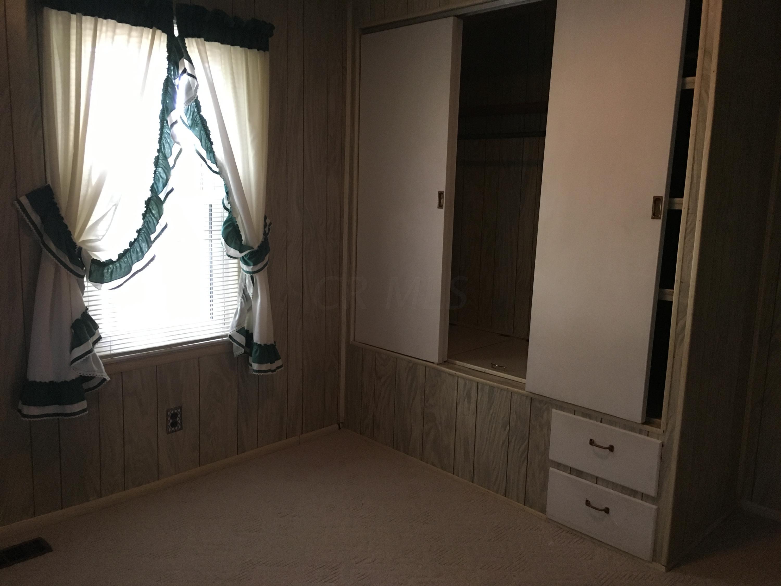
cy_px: 293
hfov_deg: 61.7
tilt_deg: -10.1
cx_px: 390
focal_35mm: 29
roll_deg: -2.1
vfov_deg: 48.2
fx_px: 654
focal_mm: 4.15
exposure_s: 1/30
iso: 160
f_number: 2.2
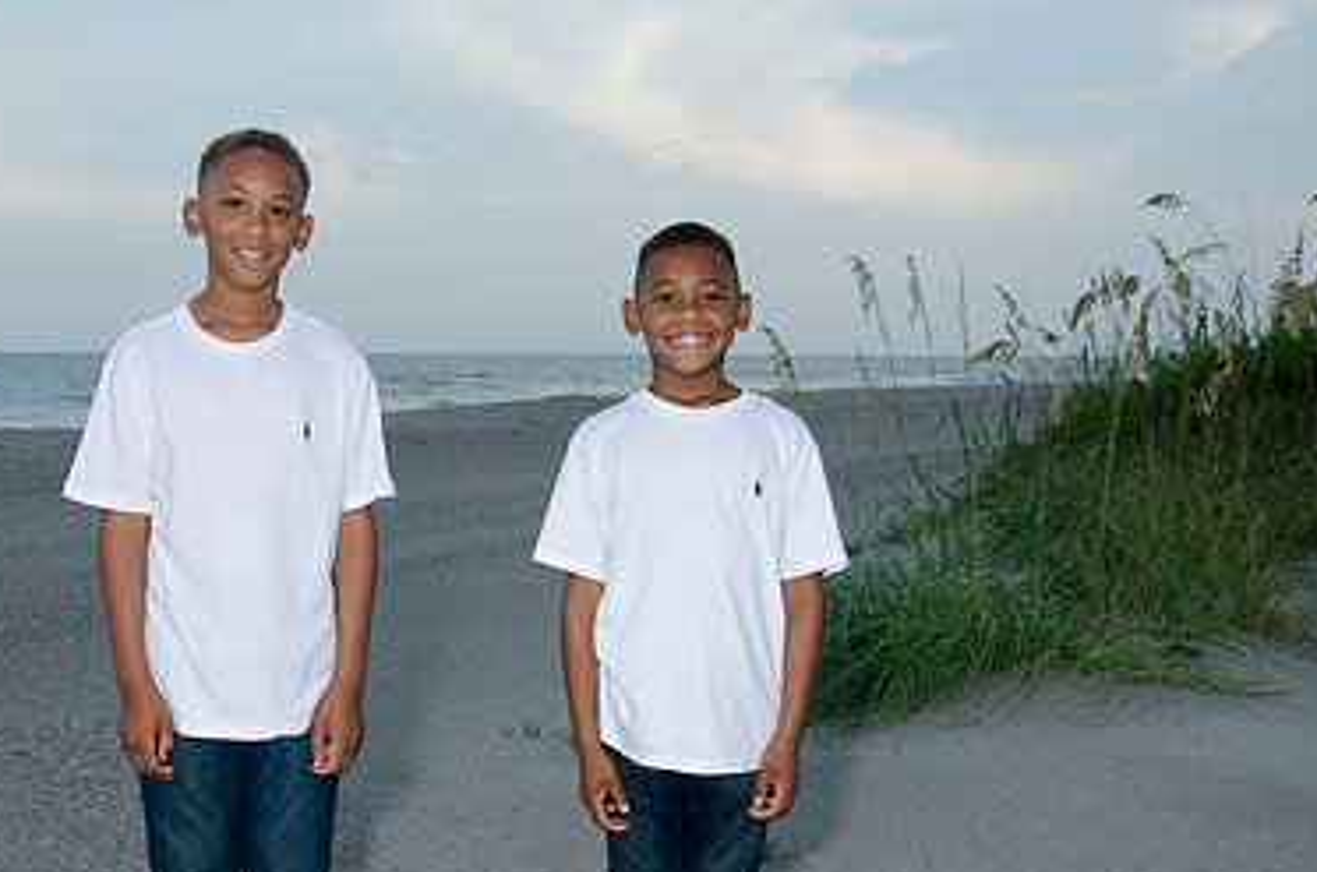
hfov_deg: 35.4
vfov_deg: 24.0
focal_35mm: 56
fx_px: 2044
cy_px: 558
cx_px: 463
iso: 100
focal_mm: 24
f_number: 5.6
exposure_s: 1/125
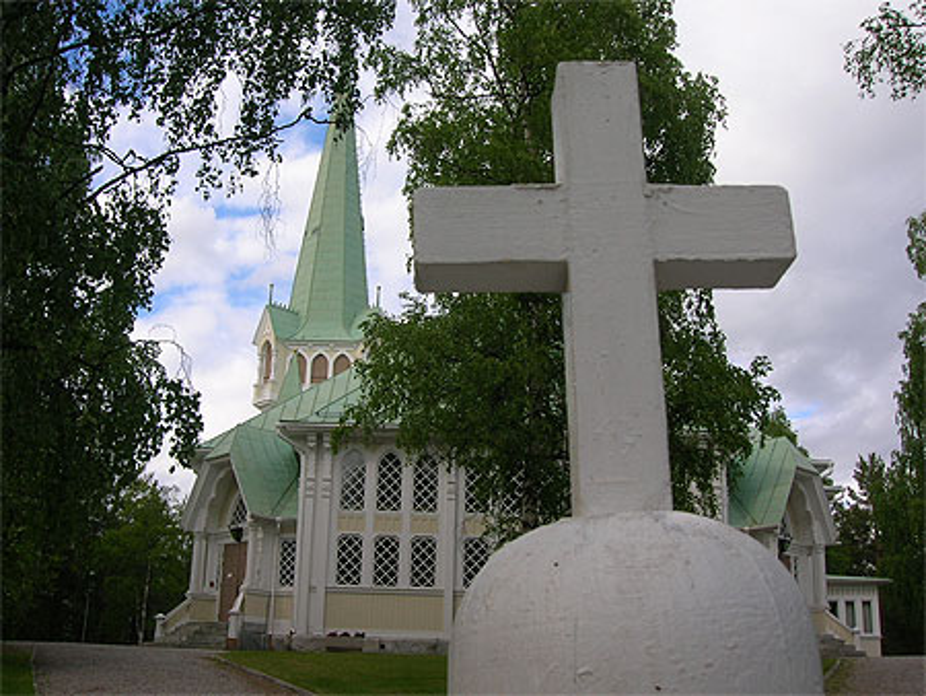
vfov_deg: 37.8
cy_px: 348
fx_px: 1017
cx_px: 463
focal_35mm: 38
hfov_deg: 49.0
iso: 50
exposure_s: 1/260
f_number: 5
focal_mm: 6.4
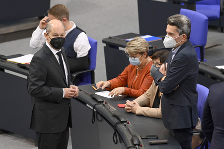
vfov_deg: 5.1
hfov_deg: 7.6
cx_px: 112
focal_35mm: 270
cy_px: 74
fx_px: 1679
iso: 8000
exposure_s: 1/320
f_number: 5.6
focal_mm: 270
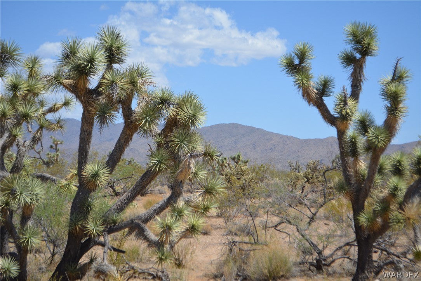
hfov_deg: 24.6
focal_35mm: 82
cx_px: 210
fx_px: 965
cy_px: 140
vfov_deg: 16.6
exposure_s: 1/1600
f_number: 6.3
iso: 400
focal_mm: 55
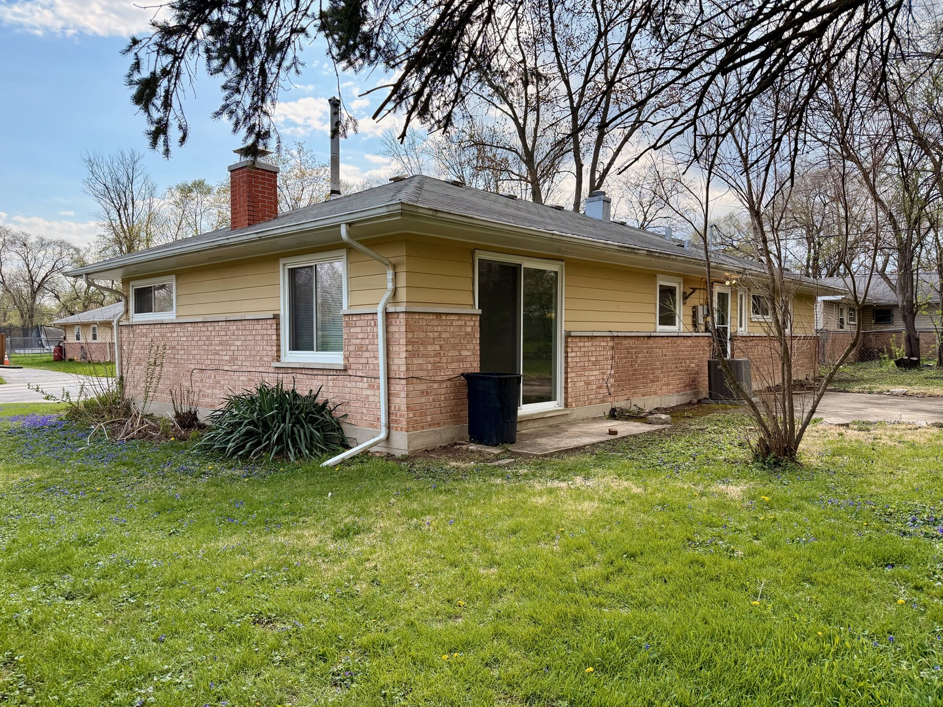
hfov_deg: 71.6
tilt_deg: -0.3
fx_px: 654
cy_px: 354
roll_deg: +0.3
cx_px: 472
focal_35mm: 24
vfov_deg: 56.8
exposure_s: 1/2445
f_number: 1.78
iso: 100
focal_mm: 6.76
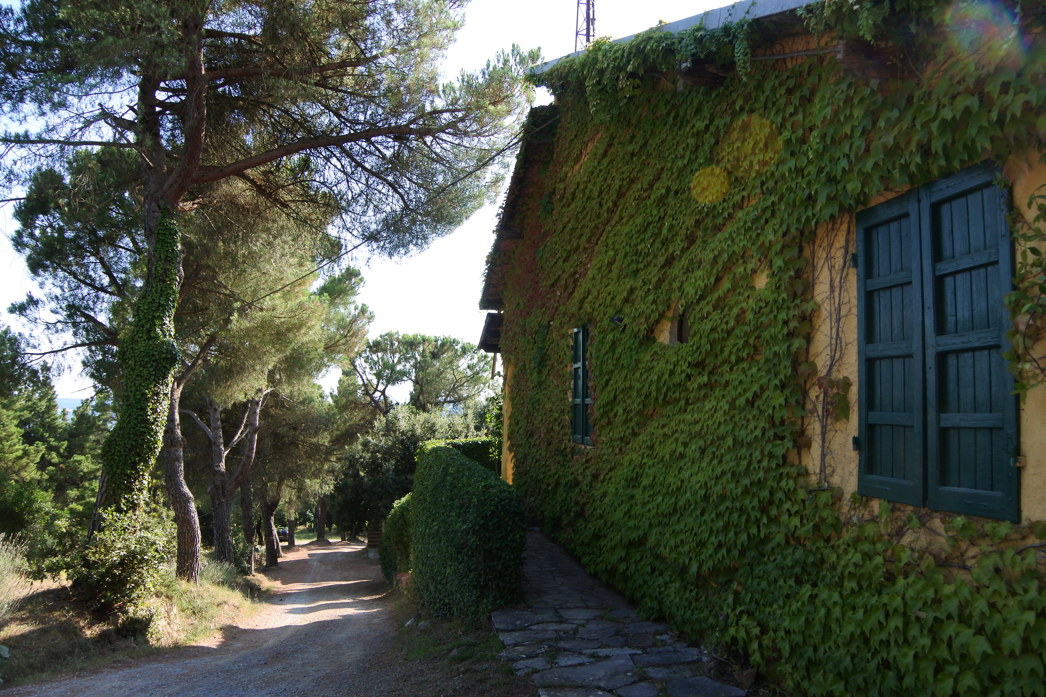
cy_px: 348
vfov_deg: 47.9
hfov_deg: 67.4
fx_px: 784
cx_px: 523
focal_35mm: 27
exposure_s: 1/250
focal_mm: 10
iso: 160
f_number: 4
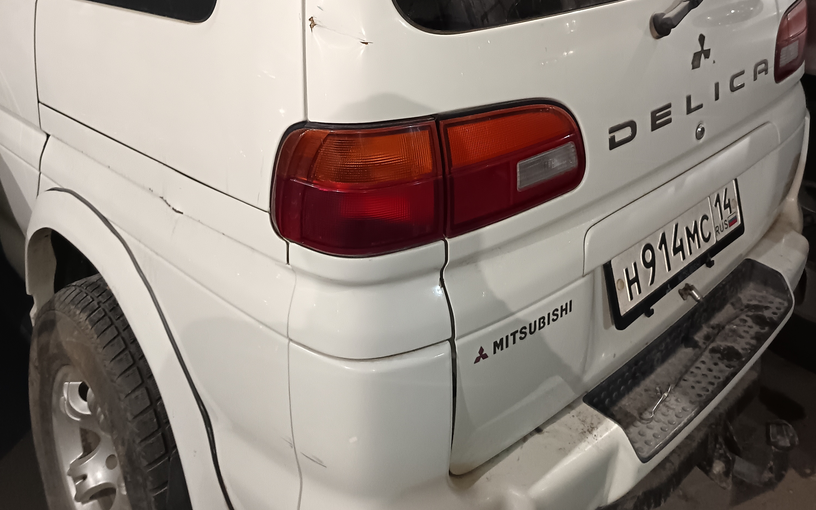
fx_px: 756
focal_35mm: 34
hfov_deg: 56.7
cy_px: 1
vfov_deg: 34.0
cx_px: 408
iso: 2934
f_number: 1.75
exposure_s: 1/33.3
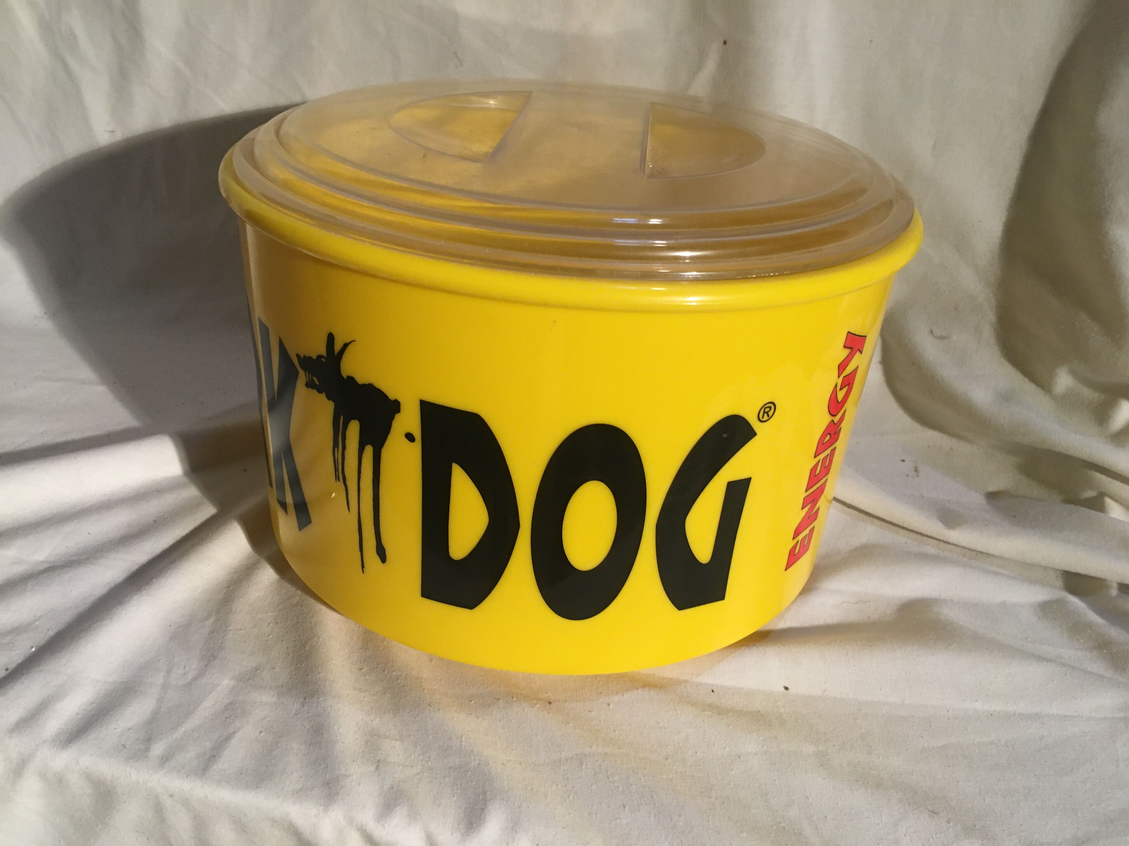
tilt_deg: -32.5
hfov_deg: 61.7
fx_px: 946
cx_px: 564
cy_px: 423
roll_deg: -4.5
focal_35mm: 29
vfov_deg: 48.2
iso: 160
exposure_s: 1/33
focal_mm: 4.15
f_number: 2.2
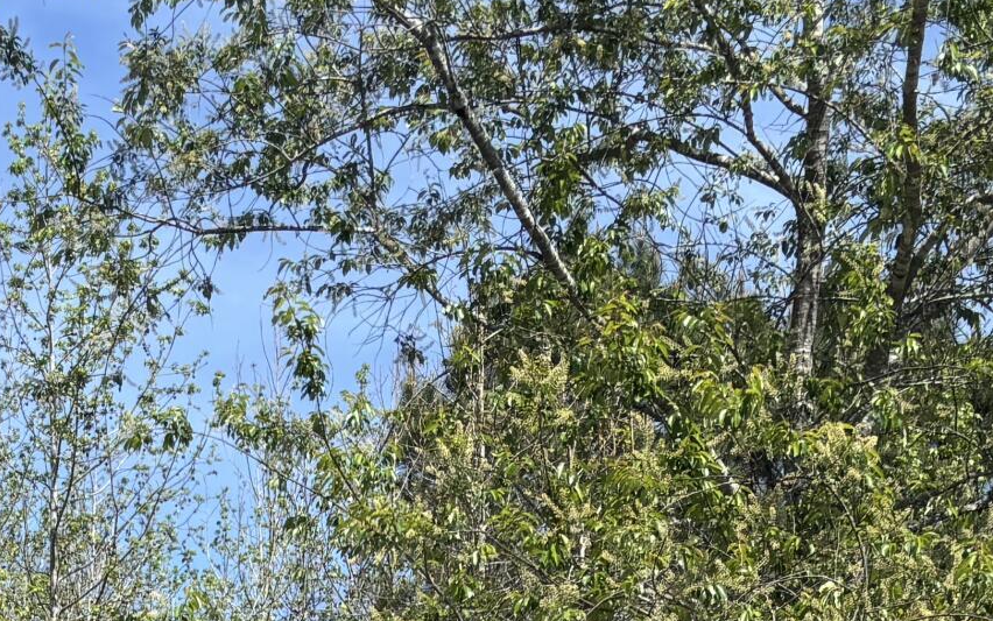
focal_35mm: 97
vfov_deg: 11.9
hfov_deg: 20.9
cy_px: 1283
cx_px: 58
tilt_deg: +3.0
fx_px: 2626
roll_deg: -0.6
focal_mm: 5.96
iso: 50
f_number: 1.6
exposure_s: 1/2193
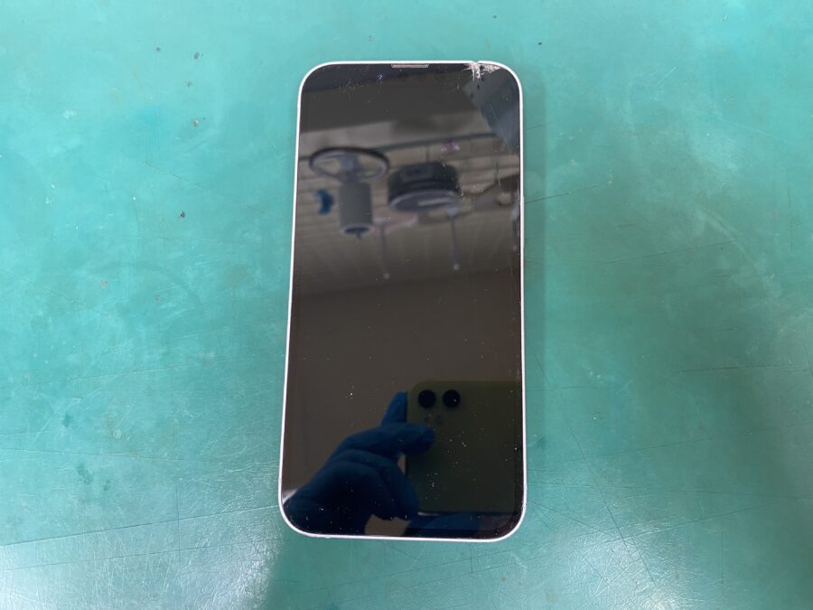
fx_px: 611
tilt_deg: -79.1
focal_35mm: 26
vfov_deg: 53.1
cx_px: 406
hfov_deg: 67.3
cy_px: 305
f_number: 1.8
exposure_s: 1/50
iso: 160
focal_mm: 4.25
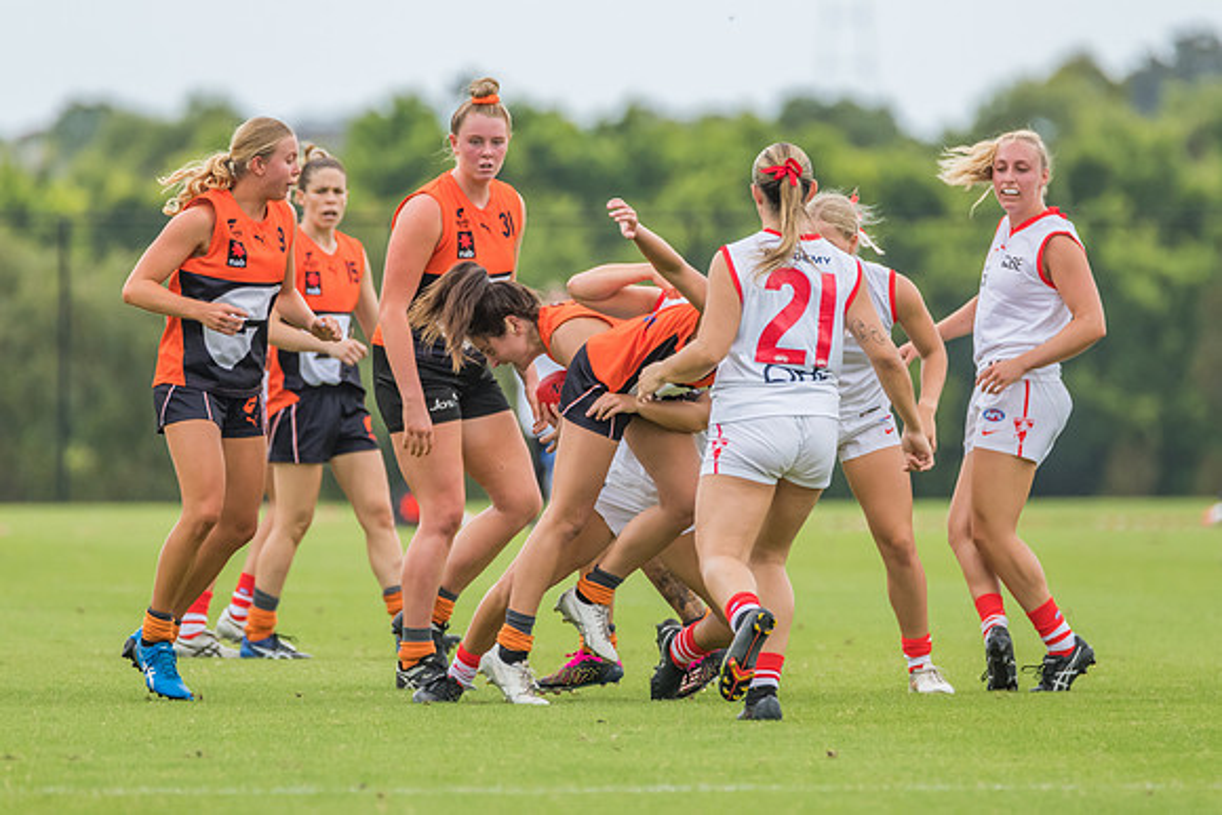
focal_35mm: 789
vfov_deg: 1.7
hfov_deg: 2.6
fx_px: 26774
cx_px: 654
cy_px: 465
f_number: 8
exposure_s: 1/1600
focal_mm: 550
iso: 1000
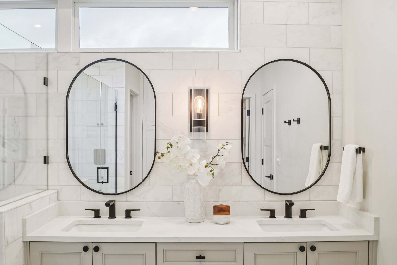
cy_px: 132
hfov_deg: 53.1
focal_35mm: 36
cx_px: 198
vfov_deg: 36.9
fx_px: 397
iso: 400
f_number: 8
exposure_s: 1/30
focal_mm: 24
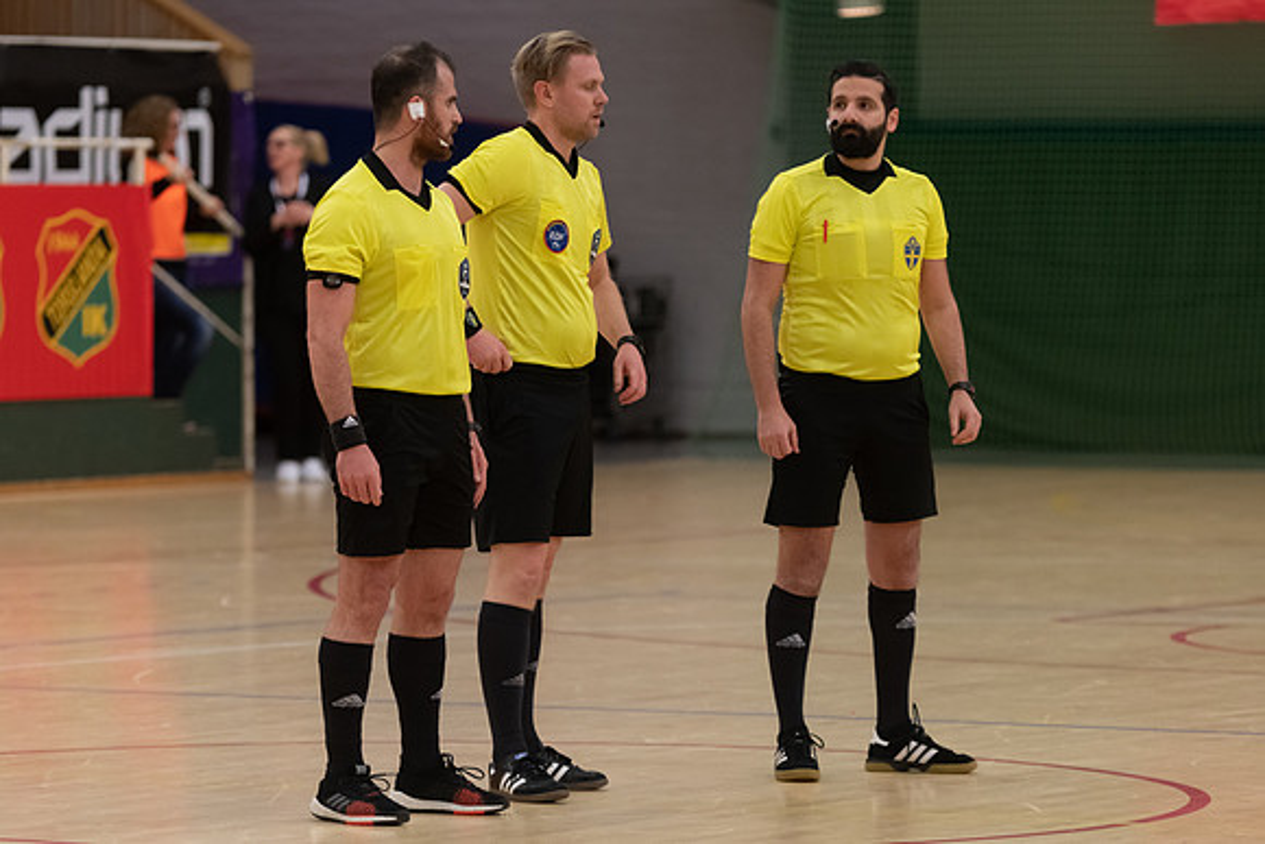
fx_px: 8412
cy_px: 422
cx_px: 632
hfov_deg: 8.6
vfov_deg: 5.7
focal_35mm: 239
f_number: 2.8
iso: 800
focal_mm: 150
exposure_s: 1/800
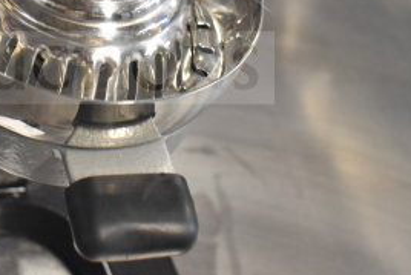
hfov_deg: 26.6
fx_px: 857
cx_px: 101
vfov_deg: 17.7
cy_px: -18
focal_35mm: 75
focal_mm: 22
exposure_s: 1/40
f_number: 3.8
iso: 1250
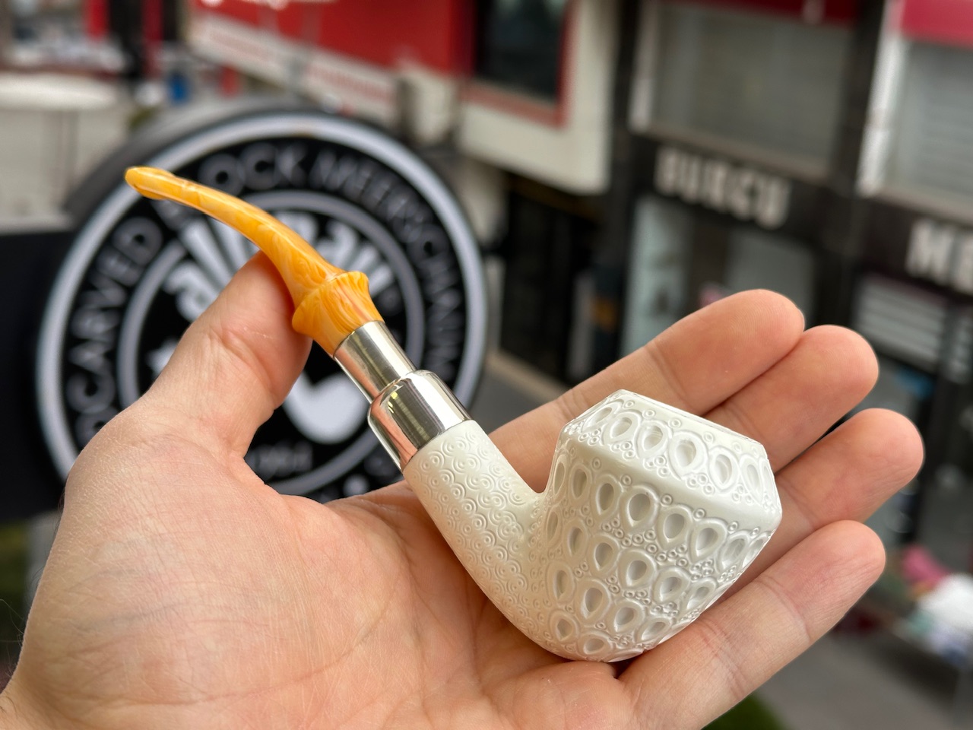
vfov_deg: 30.3
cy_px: 365
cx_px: 486
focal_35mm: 48
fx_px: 1349
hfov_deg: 39.7
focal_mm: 6.86
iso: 50
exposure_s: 1/231
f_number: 1.78
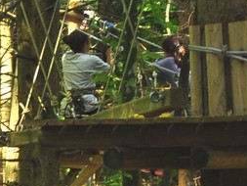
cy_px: 282
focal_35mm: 361
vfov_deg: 4.1
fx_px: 2577
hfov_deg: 5.4
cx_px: -240
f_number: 5.3
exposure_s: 1/80
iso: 640
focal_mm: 62
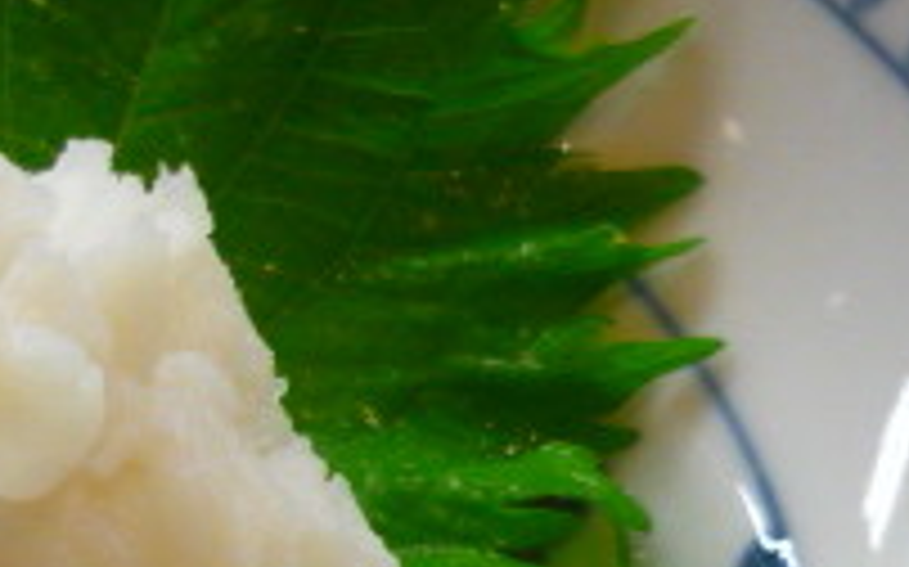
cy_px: 675
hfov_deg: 18.3
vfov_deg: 11.5
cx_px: -4
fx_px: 2748
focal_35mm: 111
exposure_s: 1/30
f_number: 2.8
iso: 250
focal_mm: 5.5
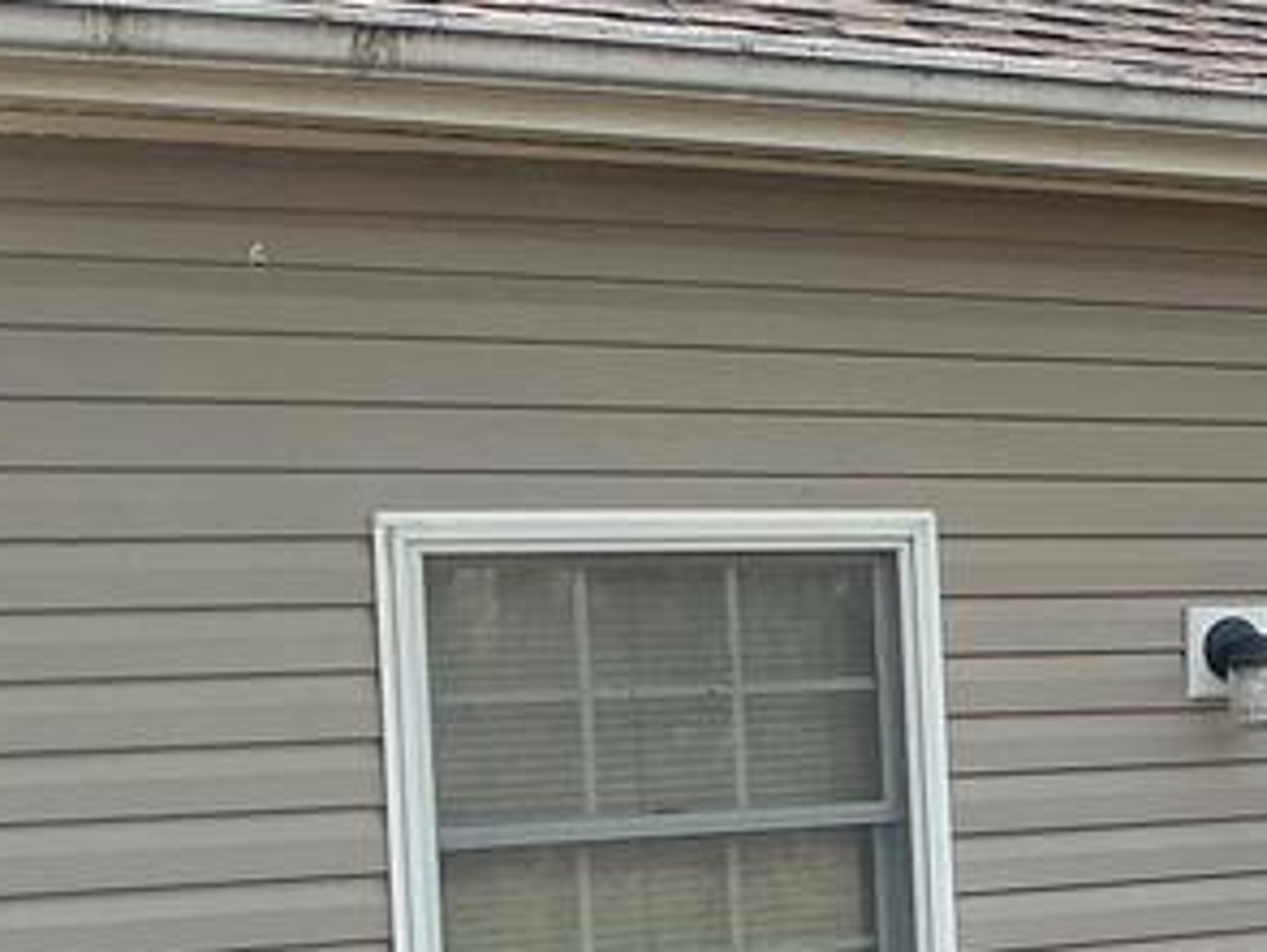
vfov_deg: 14.6
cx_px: 2008
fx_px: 3700
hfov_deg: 17.2
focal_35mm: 101
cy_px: 793
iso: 25
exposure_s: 1/409
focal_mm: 3
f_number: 1.8
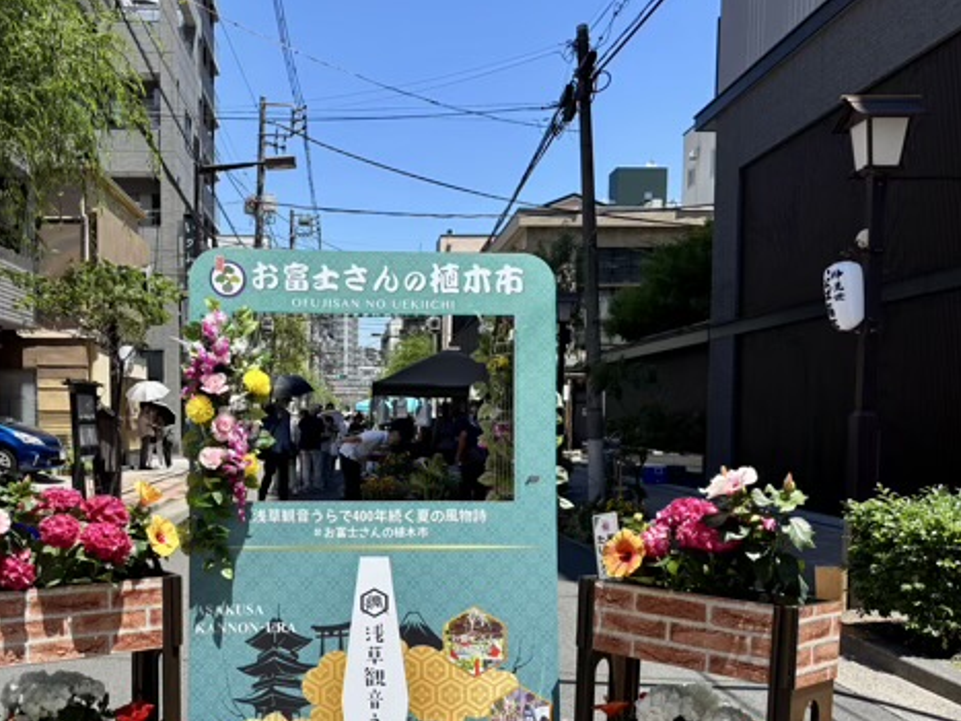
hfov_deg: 47.3
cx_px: 340
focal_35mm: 39
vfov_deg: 36.3
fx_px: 1082
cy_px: 495
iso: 50
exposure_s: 1/2193
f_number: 1.6
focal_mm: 5.96
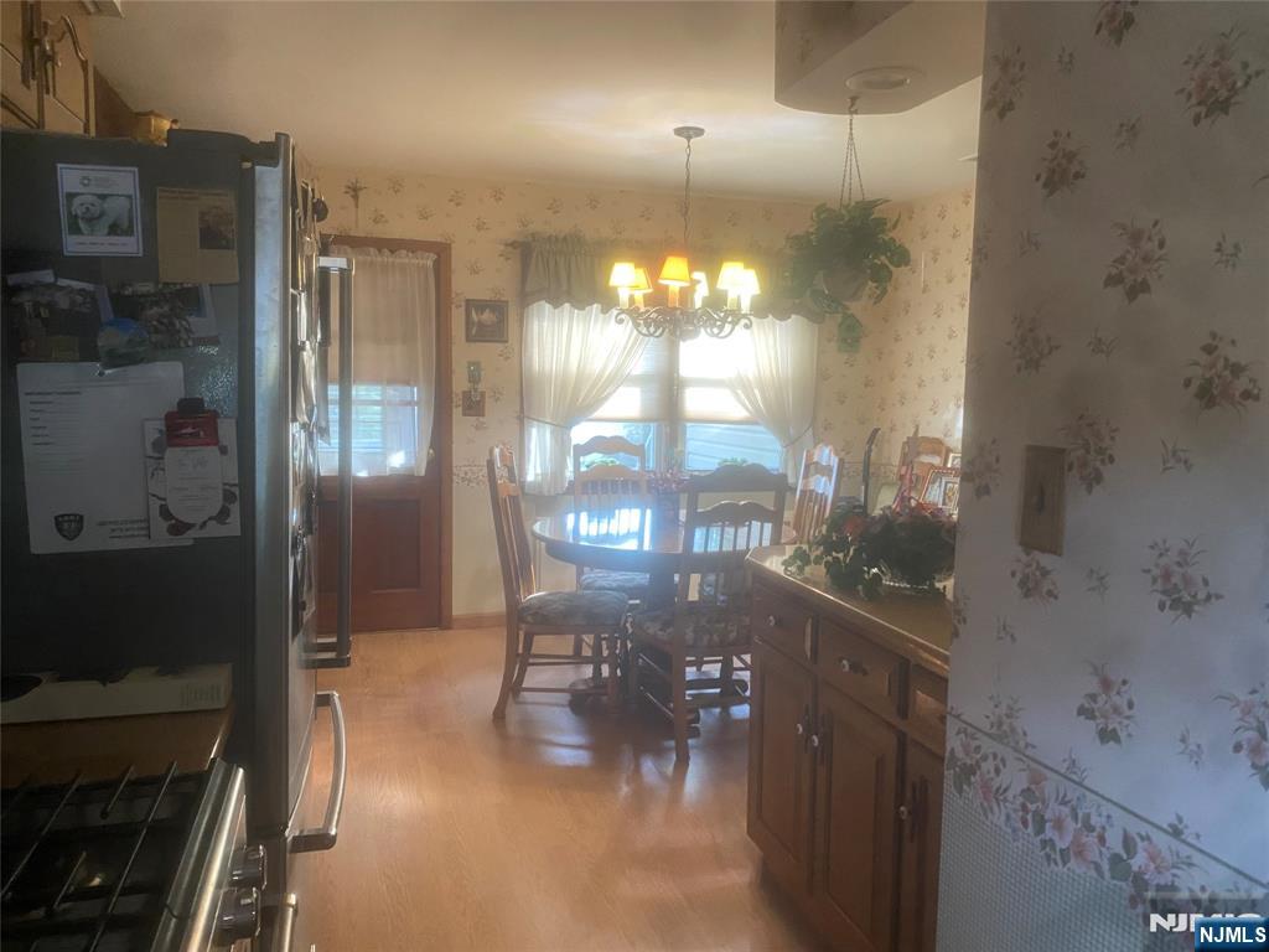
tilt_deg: -5.0
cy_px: 476
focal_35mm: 26
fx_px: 953
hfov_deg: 67.3
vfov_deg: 53.1
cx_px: 634
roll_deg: -1.6
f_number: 1.8
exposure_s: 1/60
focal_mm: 4.25
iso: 250
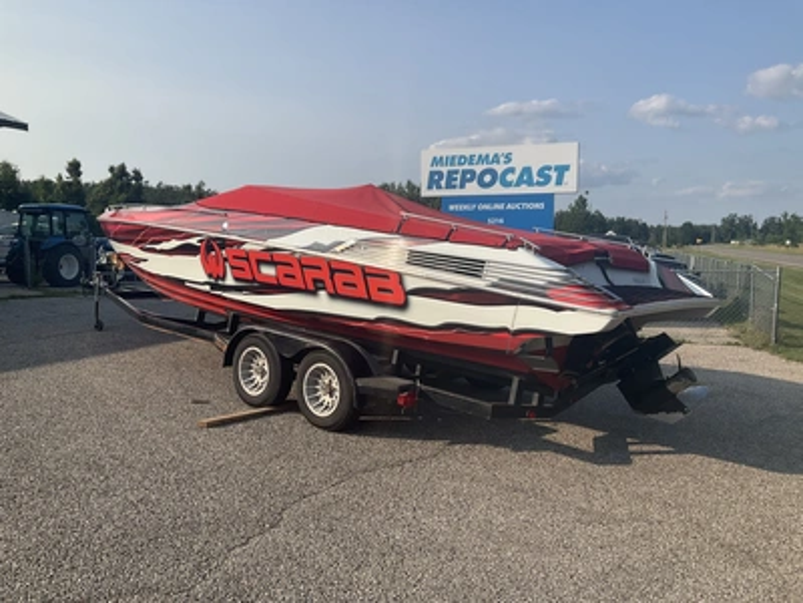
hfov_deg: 61.7
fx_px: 673
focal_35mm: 29
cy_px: 302
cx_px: 402
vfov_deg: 48.2
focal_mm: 3
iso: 25
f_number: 1.8
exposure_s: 1/2058
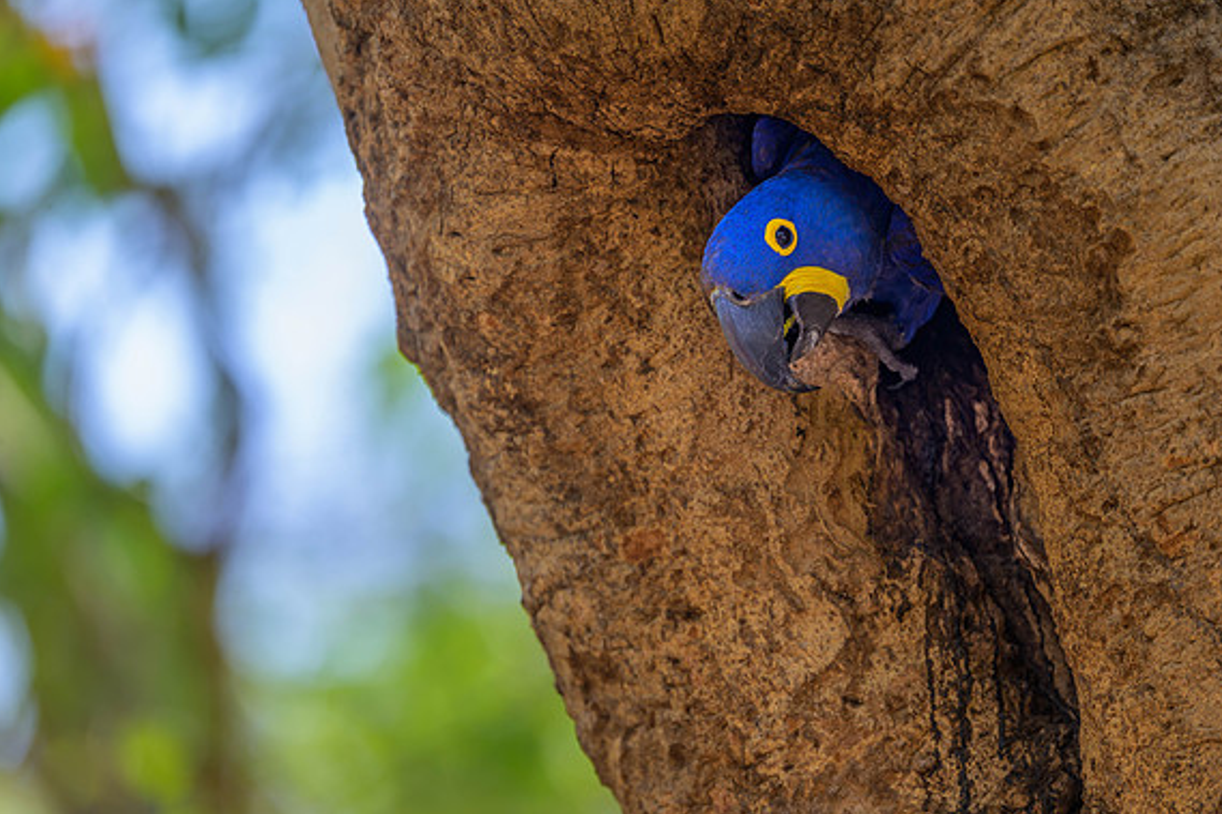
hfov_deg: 4.2
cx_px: 683
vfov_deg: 2.8
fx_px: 16729
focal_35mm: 493
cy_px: 435
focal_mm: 400
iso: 110
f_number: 2.8
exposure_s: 1/400
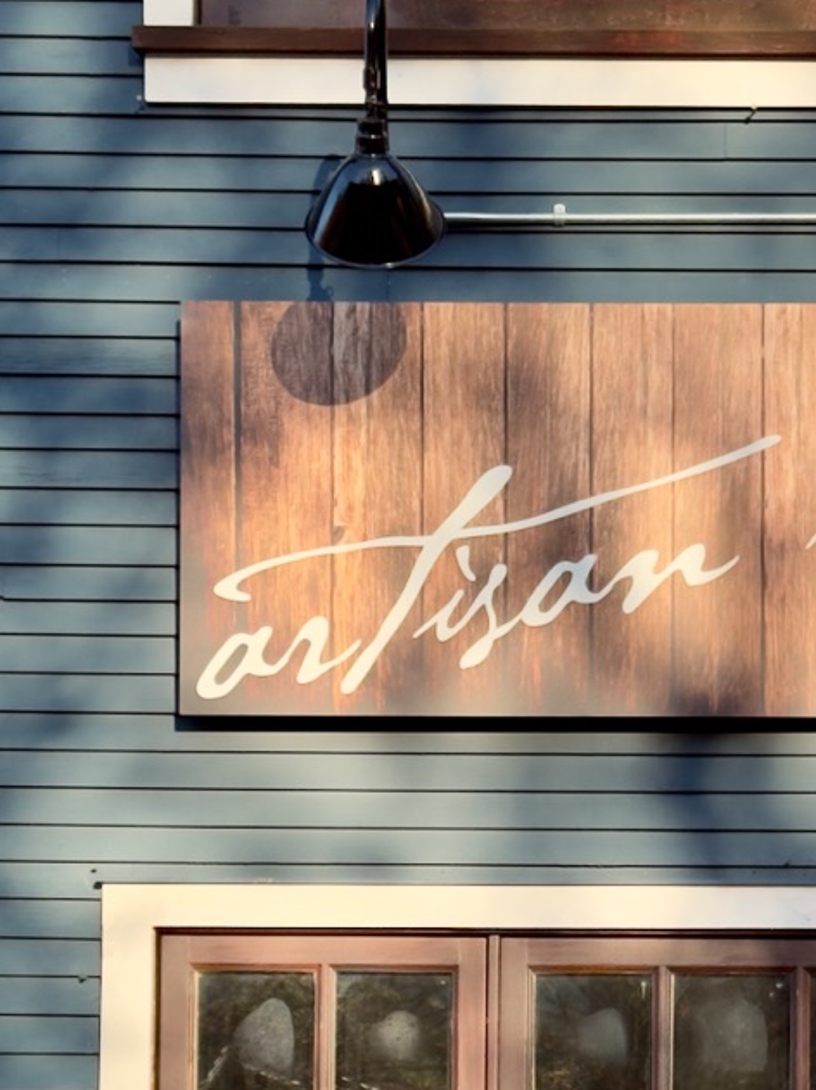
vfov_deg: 15.8
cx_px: 764
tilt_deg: +4.3
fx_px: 3837
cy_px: 1126
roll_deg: -0.6
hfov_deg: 12.0
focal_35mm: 122
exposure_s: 1/939
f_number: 1.78
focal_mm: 6.76
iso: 100
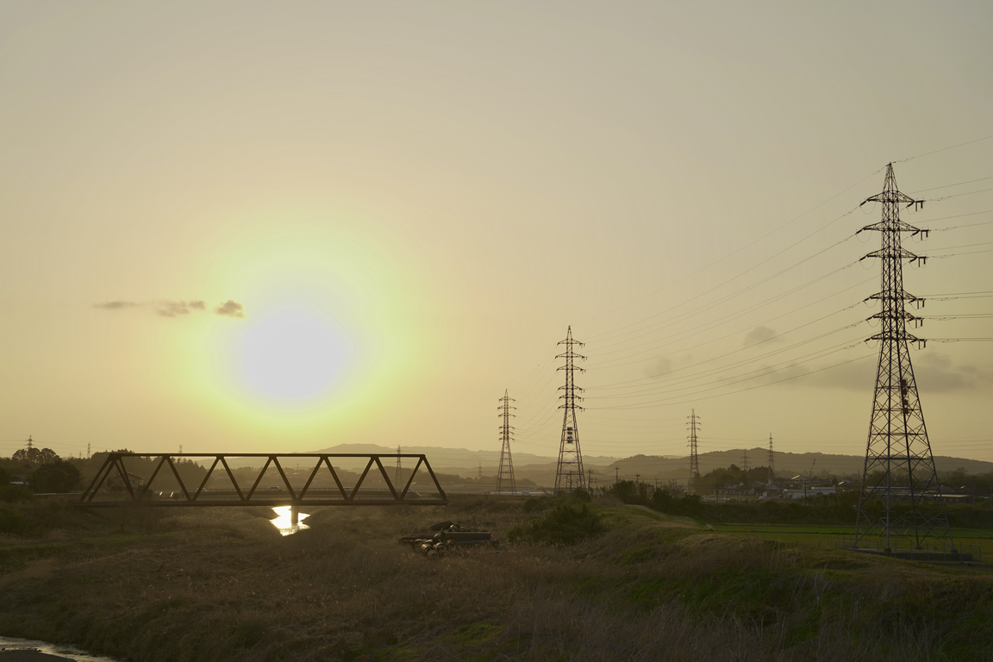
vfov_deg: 27.0
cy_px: 321
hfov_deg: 39.6
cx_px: 479
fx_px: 1379
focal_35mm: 50
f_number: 4
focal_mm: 48
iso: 100
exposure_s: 1/50
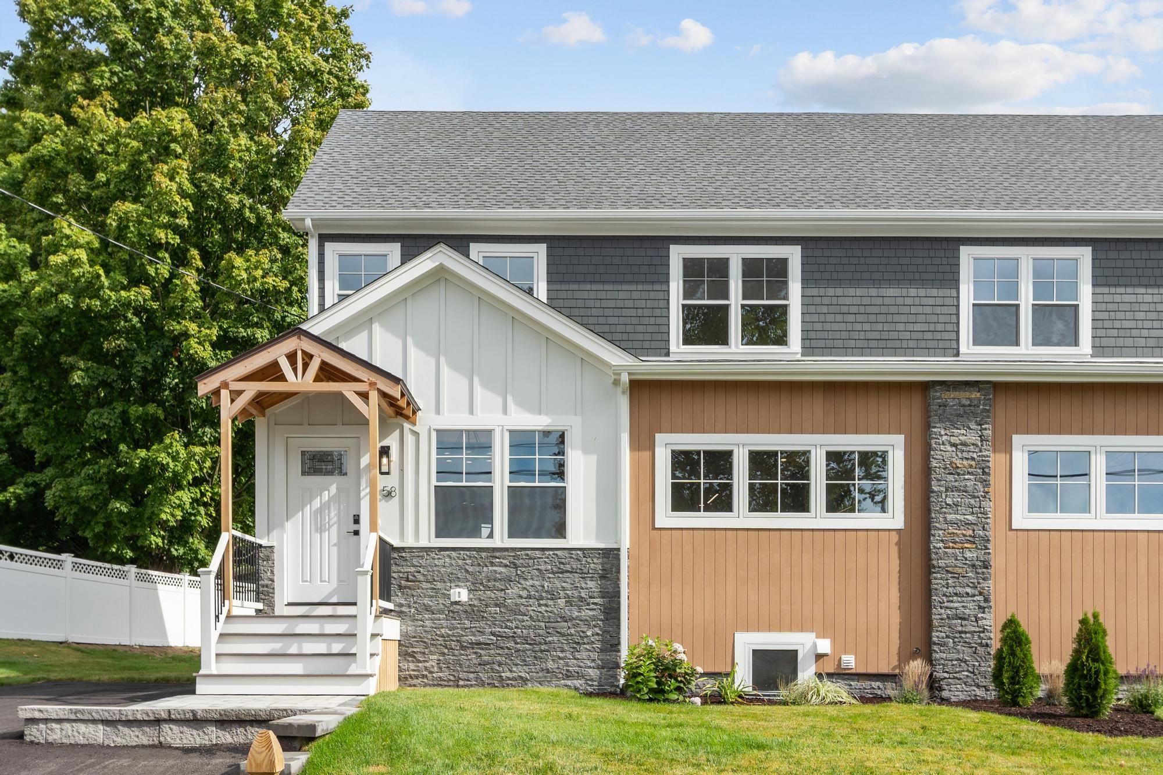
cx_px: 582
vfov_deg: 40.0
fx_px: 1066
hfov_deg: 57.2
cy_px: 388
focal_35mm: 33
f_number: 8
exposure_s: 1/200
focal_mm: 22
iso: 100
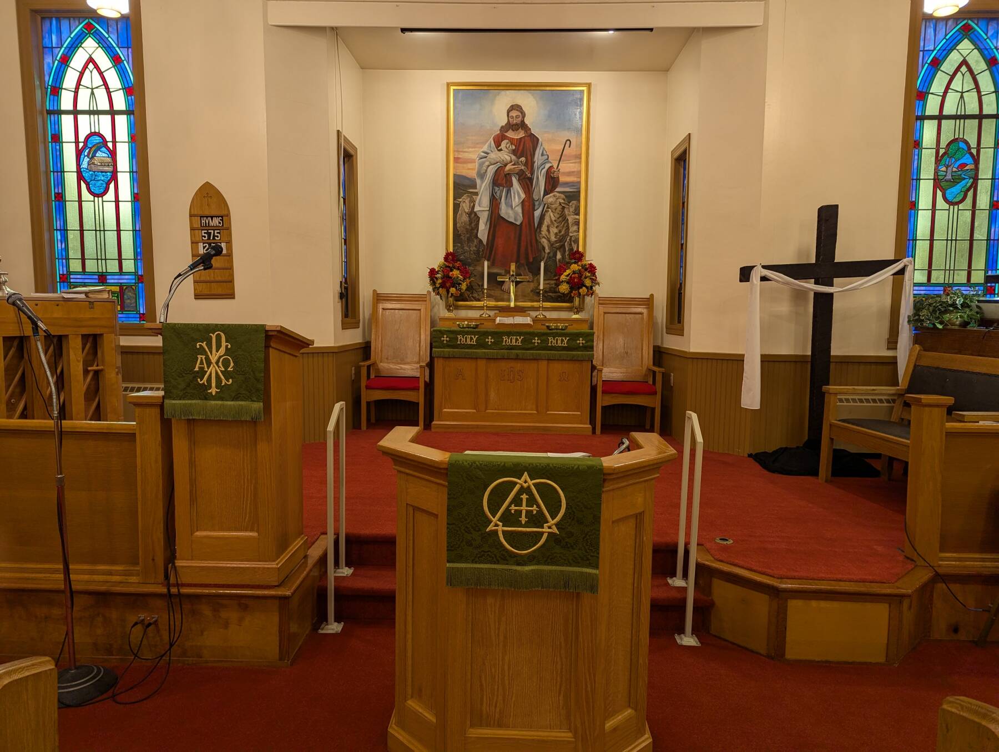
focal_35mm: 24
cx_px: 500
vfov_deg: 56.9
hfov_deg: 71.5
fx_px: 694
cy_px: 376
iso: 48
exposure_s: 1/30
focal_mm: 6.81
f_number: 1.85
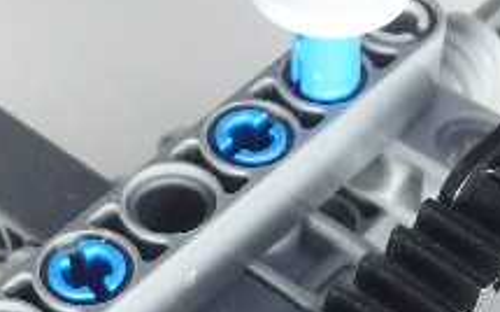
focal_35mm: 138
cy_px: 275
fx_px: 1879
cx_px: 235
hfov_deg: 15.2
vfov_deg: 9.4
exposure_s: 1/30
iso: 160
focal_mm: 6.2
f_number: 3
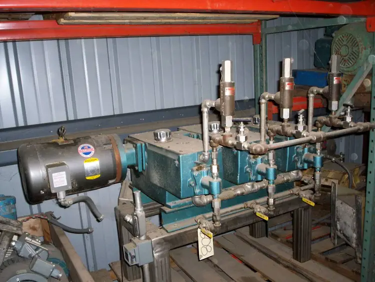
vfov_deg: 39.7
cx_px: 188
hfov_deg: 51.3
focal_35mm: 36
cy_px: 141
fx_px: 390
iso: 140
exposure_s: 1/64
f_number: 4.5
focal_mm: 5.9
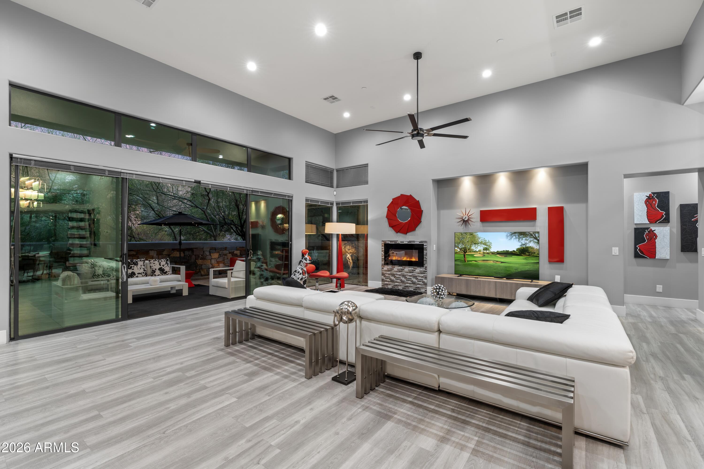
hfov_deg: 96.7
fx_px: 313
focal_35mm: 16
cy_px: 234
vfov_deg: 73.7
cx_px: 352
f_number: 8
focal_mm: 16
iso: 640
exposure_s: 1/1.25
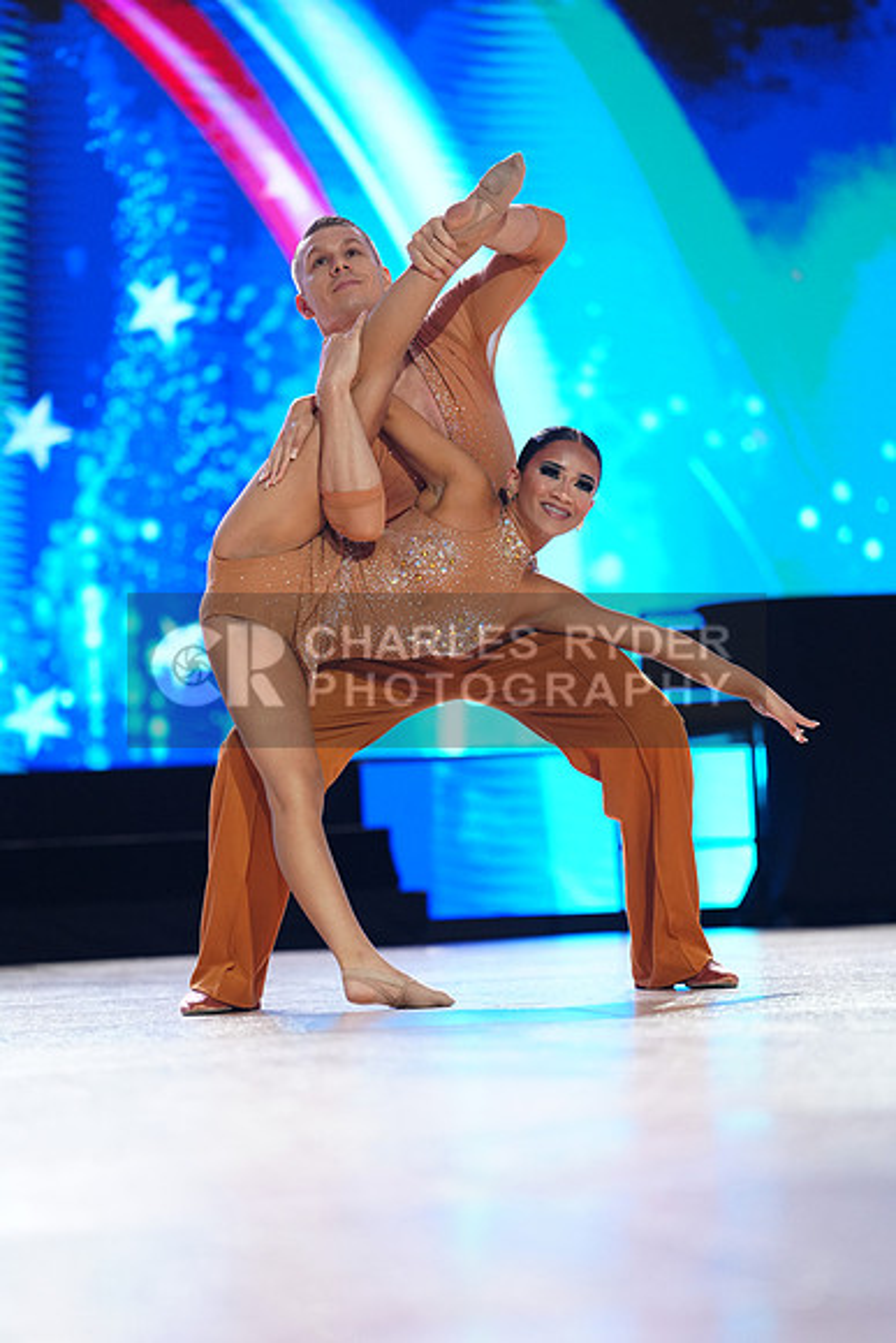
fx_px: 5969
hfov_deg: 8.6
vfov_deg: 12.8
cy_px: 672
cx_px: 448
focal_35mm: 160
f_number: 2.8
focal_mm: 160
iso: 2000
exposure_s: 1/500
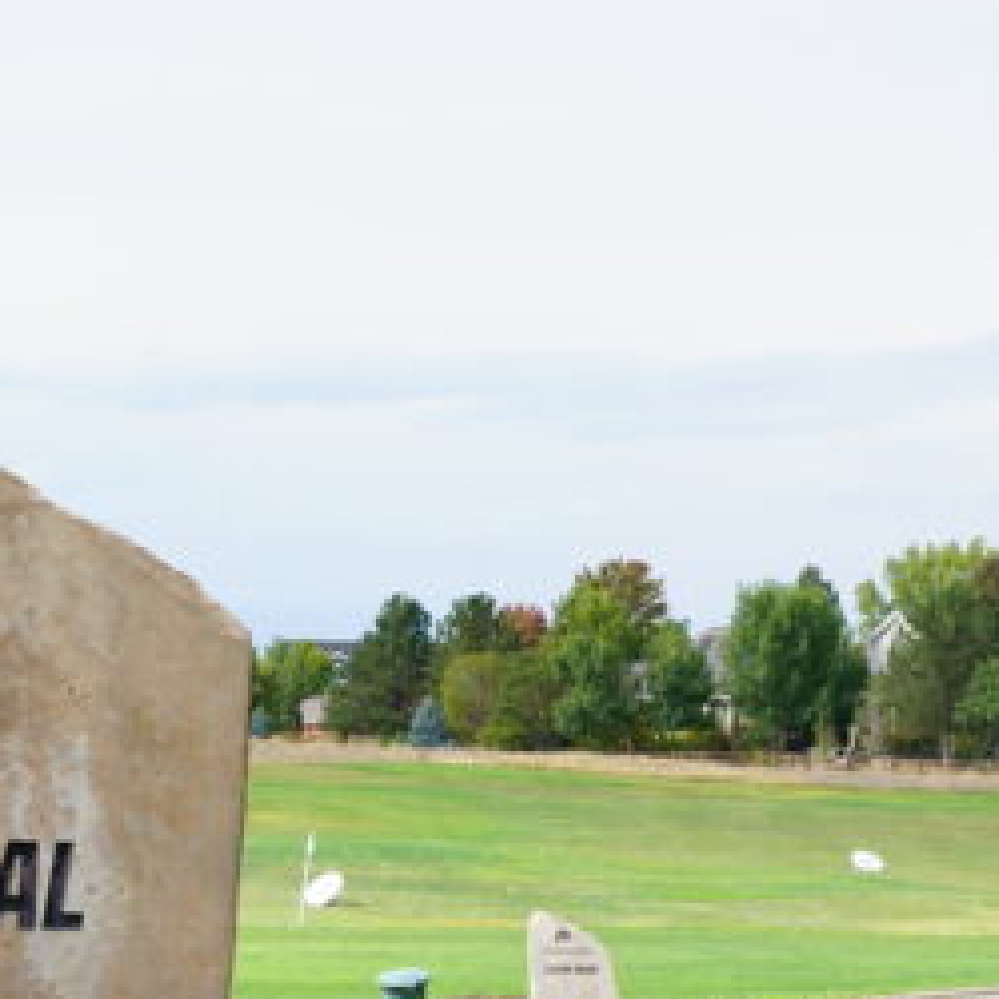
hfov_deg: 9.8
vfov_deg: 10.0
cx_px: -324
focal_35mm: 174
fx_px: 5681
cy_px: 1049
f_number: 8
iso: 100
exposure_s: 1/125
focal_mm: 50
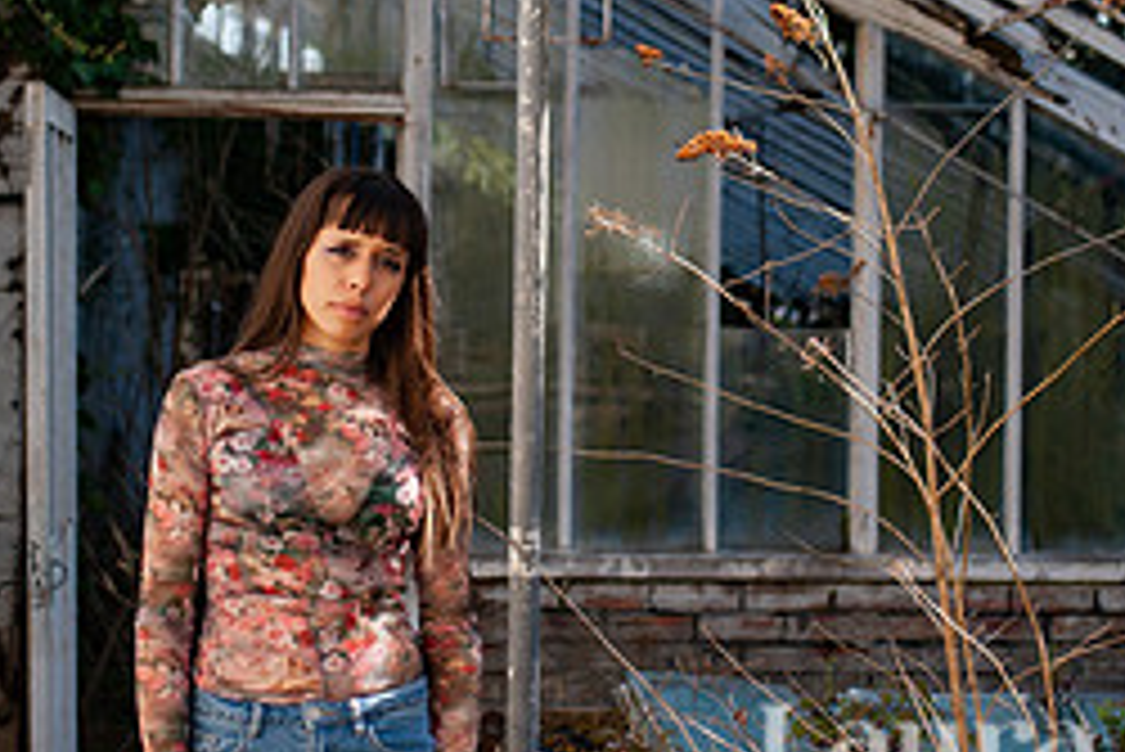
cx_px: 503
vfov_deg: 15.1
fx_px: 2814
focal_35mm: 90
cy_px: 120
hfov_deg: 22.6
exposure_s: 1/4000
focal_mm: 35
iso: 320
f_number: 2.2
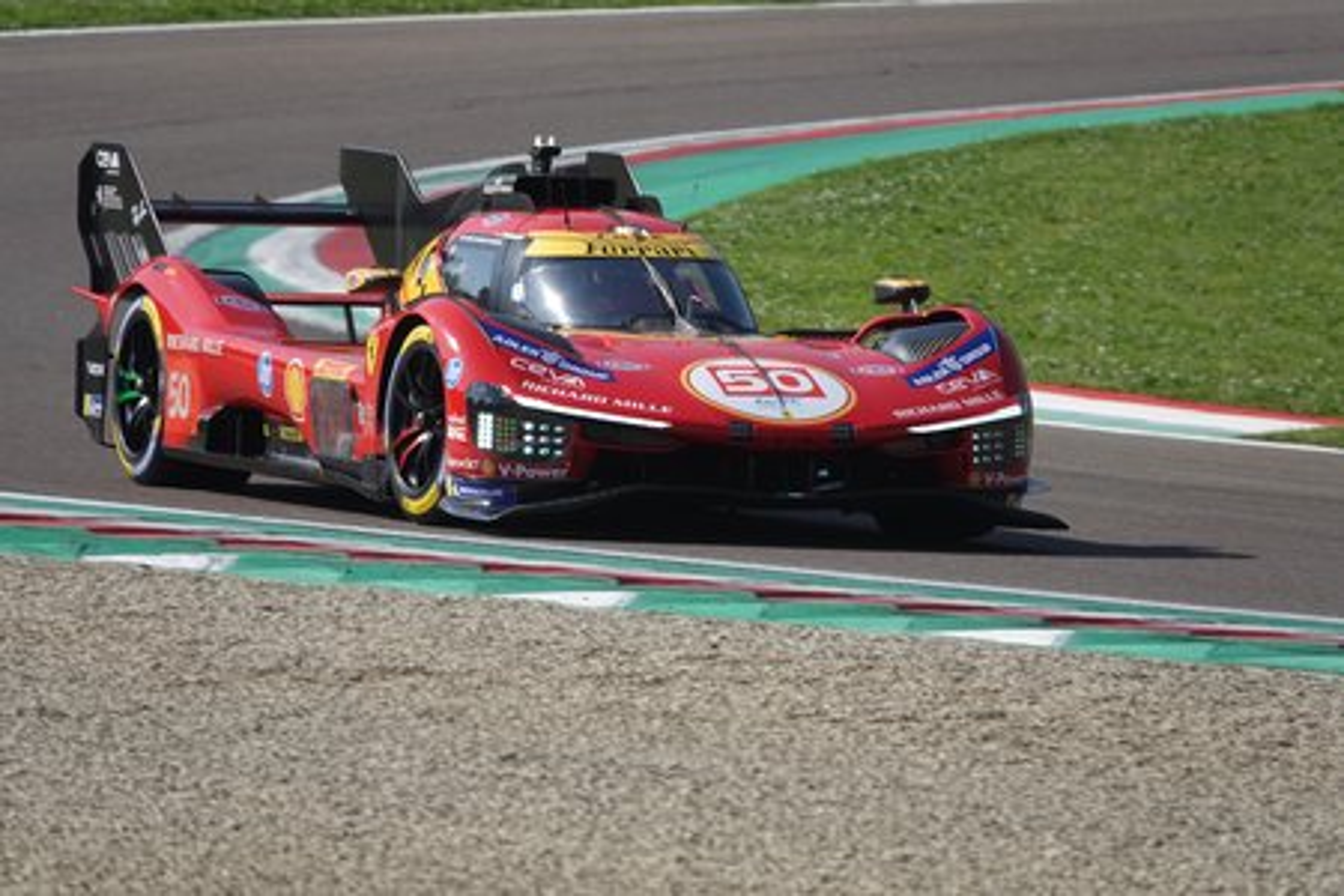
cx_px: 672
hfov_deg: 3.7
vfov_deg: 2.5
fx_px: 20942
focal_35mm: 561
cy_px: 448
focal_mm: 205.6
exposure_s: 1/800
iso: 100
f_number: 4.5
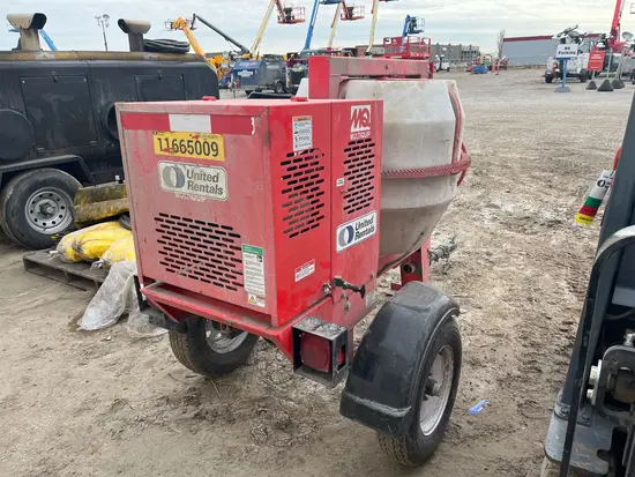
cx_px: 318
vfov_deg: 53.1
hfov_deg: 67.3
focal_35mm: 26
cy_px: 238
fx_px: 477
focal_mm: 5.1
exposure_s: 1/751
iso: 50
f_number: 1.6
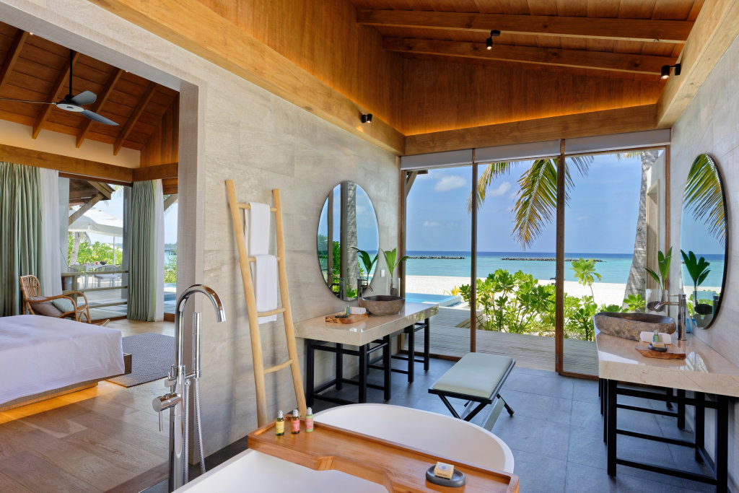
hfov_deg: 84.0
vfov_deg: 61.9
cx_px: 370
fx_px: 411
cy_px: 246
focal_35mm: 20
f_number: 13
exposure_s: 1/200
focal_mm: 20
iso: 320
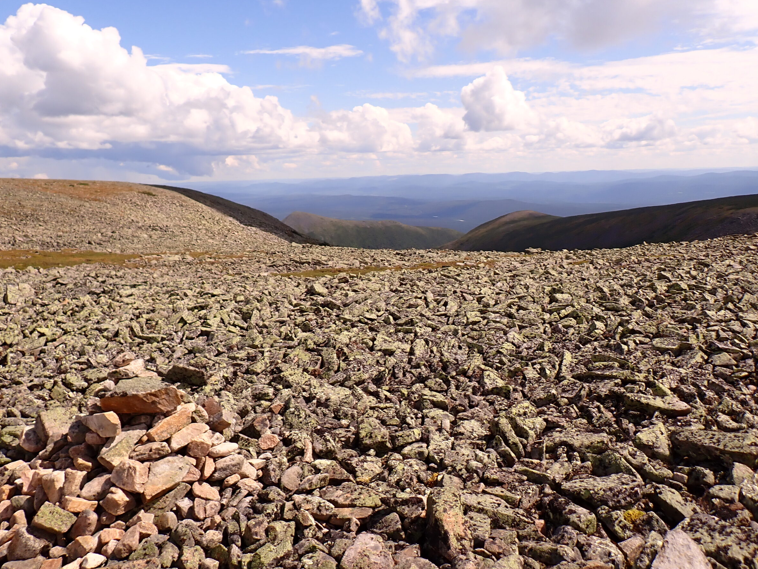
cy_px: 278
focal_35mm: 27
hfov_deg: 65.3
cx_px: 370
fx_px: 591
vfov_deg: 51.4
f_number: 8
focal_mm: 4.5
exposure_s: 1/250
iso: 100
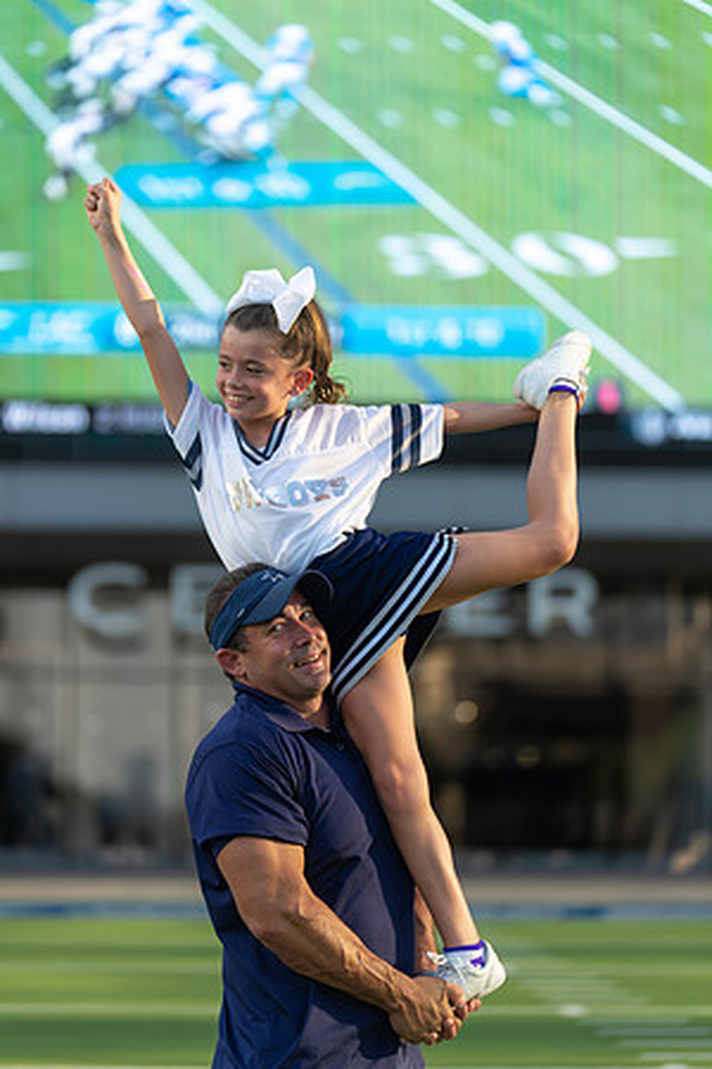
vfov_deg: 16.1
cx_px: 356
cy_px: 534
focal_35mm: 127
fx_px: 3767
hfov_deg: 10.8
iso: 100
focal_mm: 127
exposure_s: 1/640
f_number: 2.8
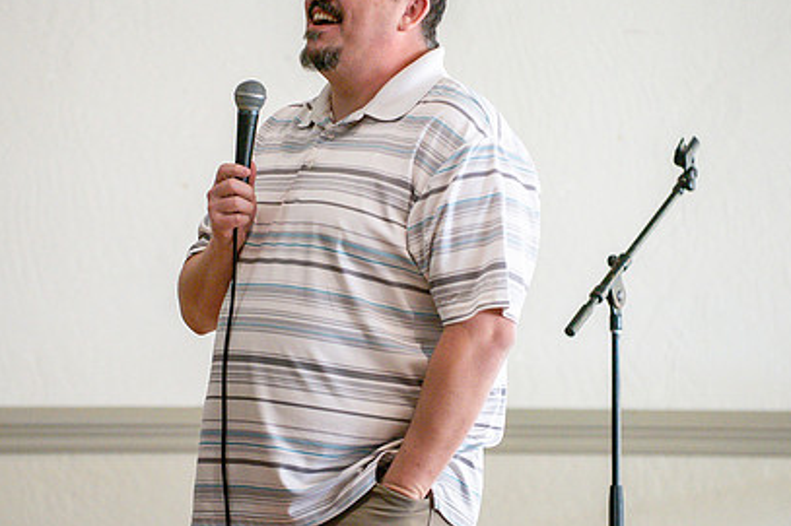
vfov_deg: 4.5
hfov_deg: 6.8
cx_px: 342
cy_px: 193
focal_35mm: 303
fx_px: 6655
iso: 2000
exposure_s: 1/640
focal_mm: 200
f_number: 2.8
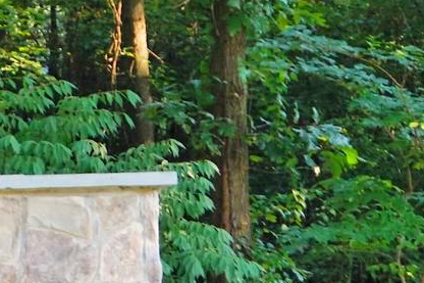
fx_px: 2260
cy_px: 225
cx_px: -410
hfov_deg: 10.0
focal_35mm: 192
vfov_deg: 7.1
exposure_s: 1/60
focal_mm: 26
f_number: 4.5
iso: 160
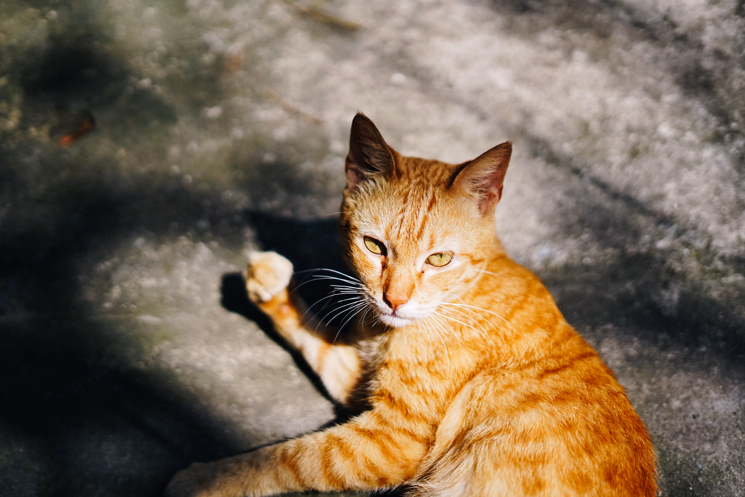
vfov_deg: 27.0
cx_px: 372
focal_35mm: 50
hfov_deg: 39.6
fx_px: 1035
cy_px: 248
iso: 100
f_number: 1.8
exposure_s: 1/4000
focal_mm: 50
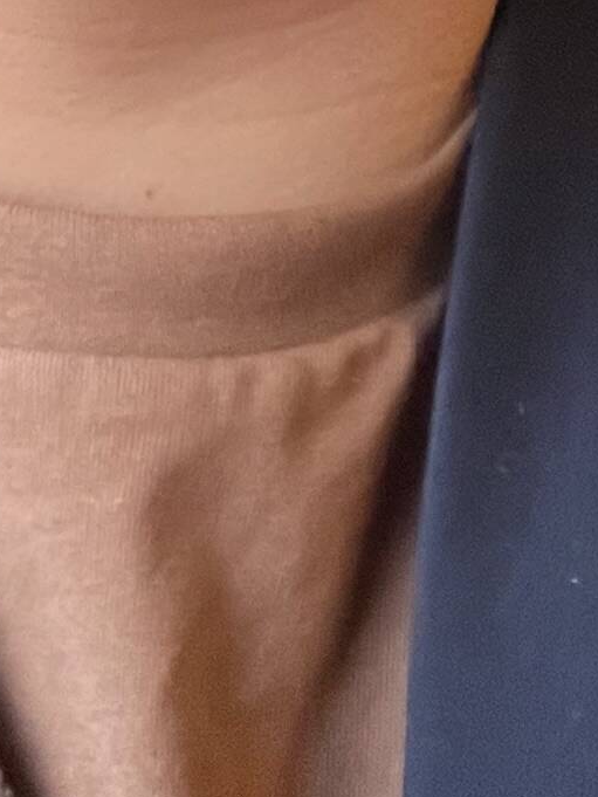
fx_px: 3132
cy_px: -853
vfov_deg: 12.5
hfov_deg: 10.9
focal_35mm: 136
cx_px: 140
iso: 640
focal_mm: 2.71
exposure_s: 1/30
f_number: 2.2
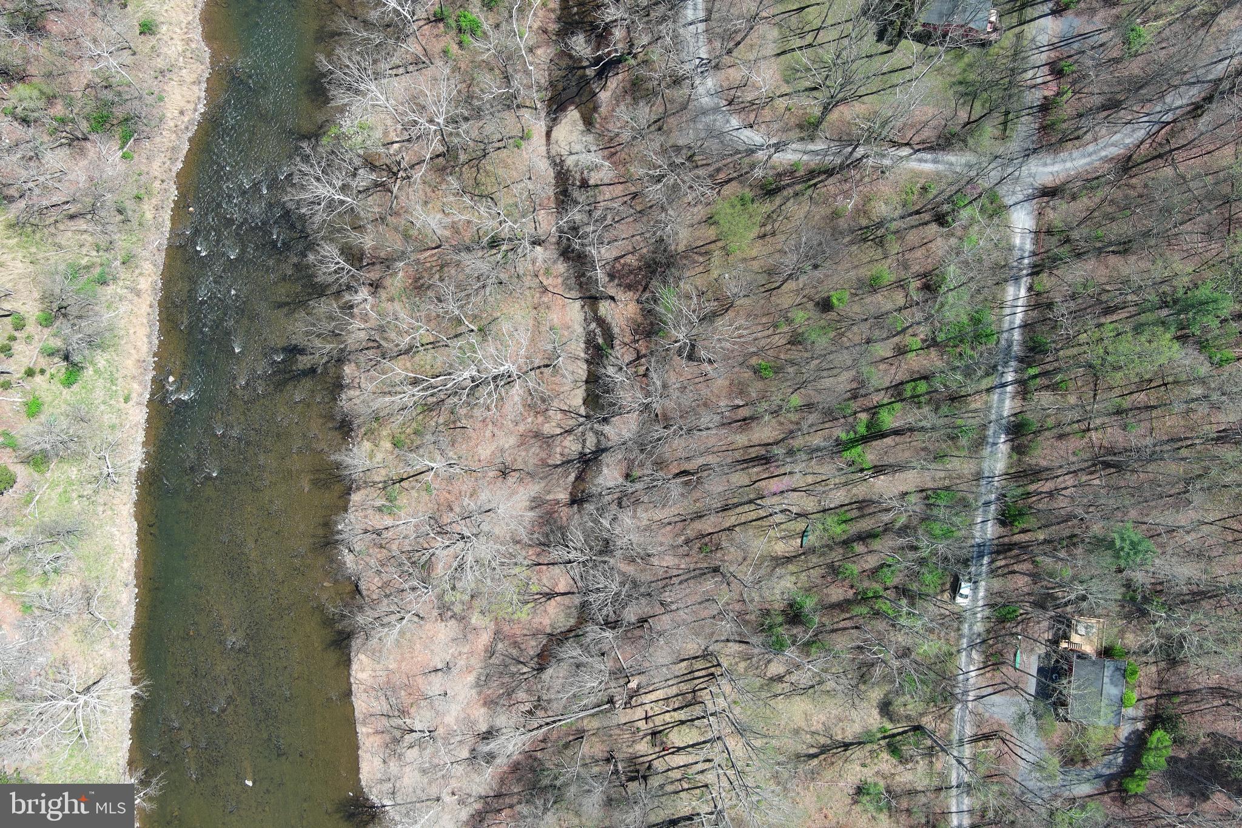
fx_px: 1000
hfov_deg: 63.7
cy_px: 414
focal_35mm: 29
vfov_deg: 45.0
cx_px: 621
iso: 100
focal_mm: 10.57
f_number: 2.8
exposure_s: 1/581
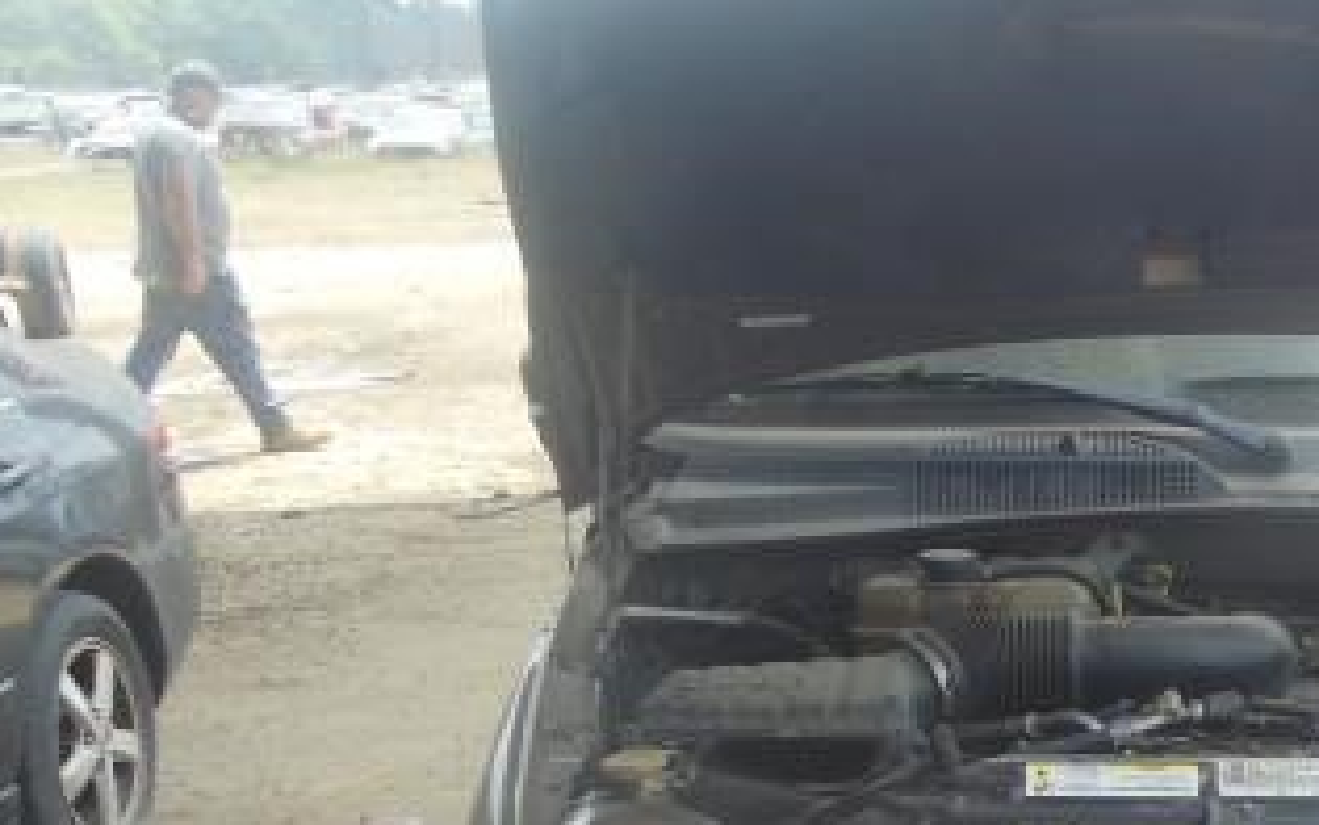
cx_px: 1332
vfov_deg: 16.3
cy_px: 879
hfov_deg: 25.1
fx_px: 2804
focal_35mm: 78
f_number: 3.3
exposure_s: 1/320
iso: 125
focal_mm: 5.2
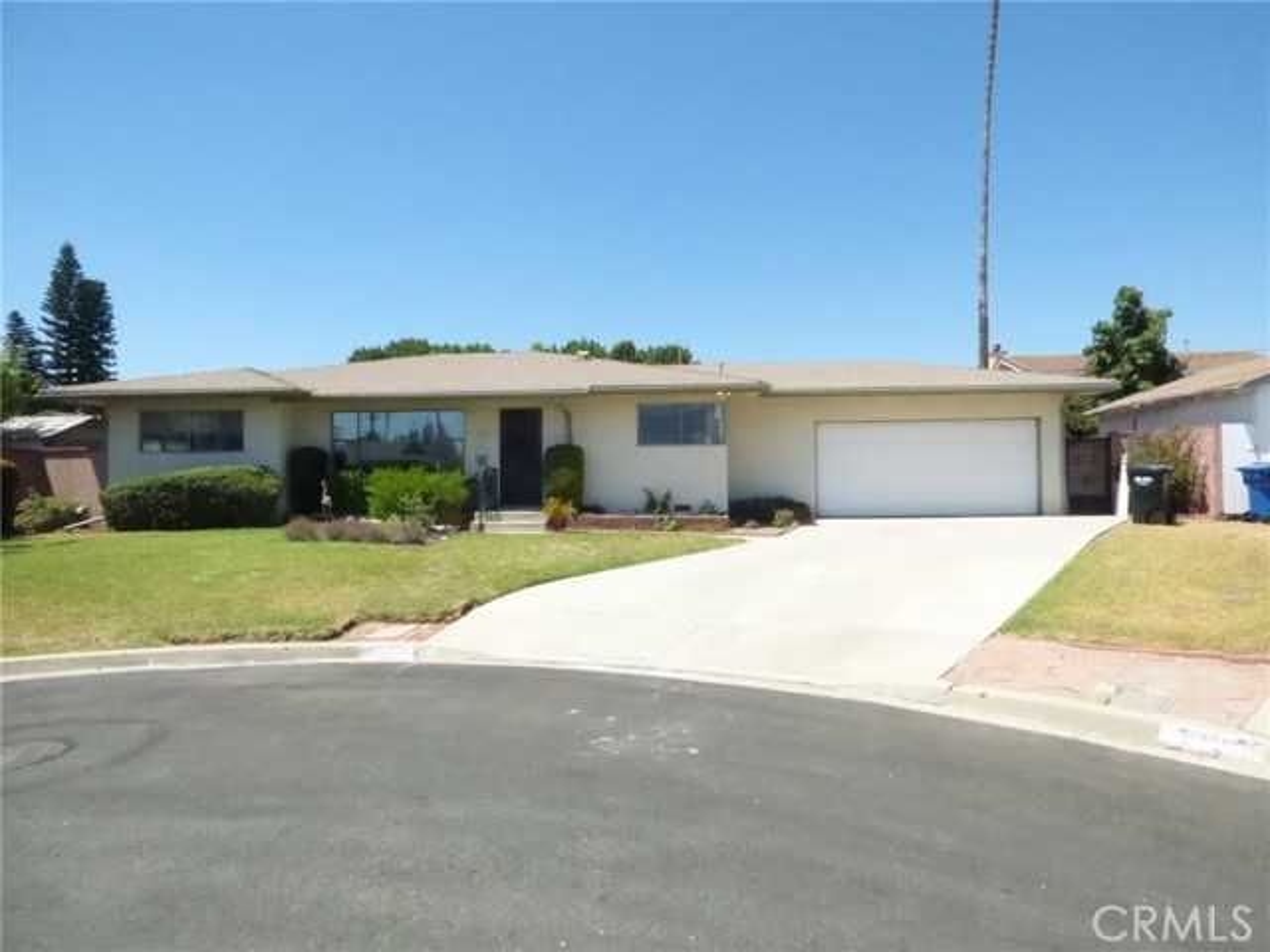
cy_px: 476
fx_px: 734
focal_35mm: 20
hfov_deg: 81.7
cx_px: 635
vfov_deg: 66.0
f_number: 8
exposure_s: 1/2000
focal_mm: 3.58
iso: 1600
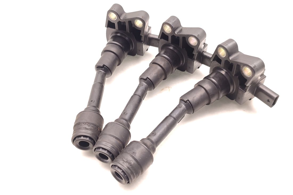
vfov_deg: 44.9
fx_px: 236
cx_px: 149
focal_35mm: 29
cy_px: 105
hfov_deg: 63.7
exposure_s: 1/80
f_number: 1.89
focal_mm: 5.89
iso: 200
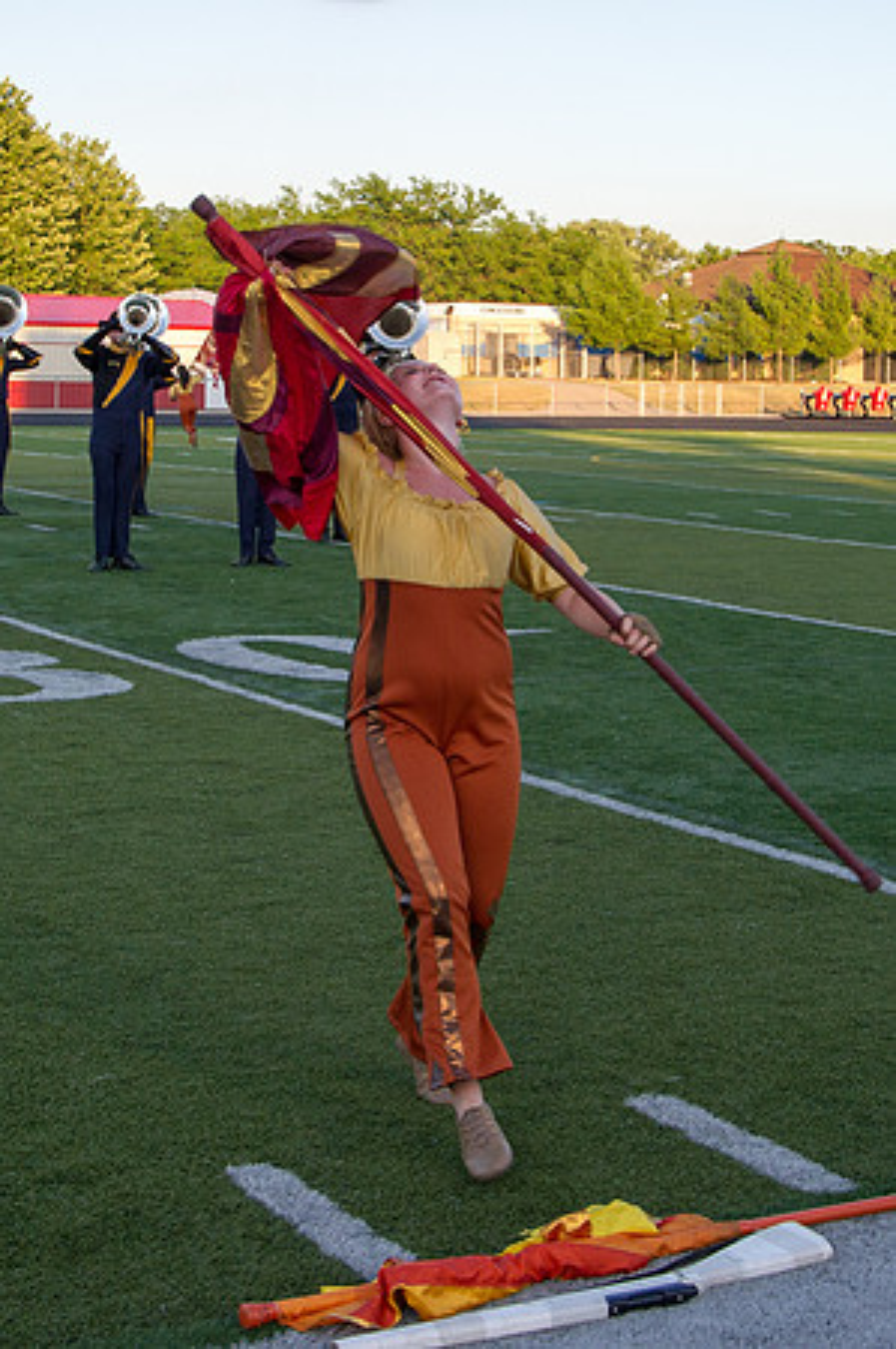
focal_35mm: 64
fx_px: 2378
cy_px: 515
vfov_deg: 31.5
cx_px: 415
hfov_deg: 21.3
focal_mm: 32
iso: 640
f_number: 8
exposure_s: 1/250
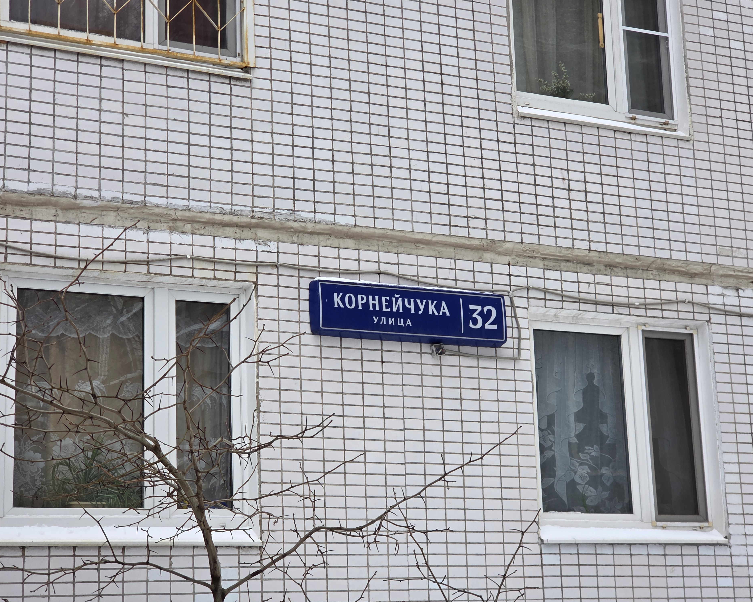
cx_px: 388
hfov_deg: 26.4
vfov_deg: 21.3
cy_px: 301
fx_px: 1604
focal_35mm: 72
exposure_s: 1/109
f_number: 2.4
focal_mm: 7
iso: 25
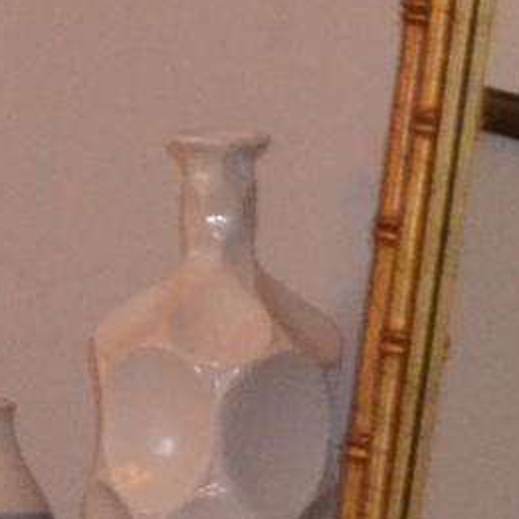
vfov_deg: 6.6
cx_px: -1652
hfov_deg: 5.6
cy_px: -163
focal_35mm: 262
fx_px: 4444
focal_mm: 18
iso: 2800
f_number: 3.5
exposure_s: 1/60
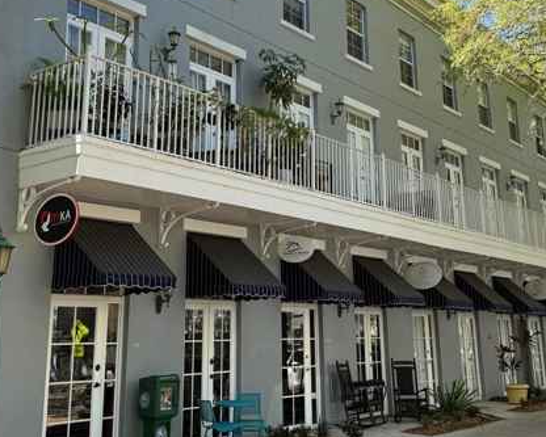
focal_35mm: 45
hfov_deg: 41.0
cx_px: 318
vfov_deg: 33.1
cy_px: 143
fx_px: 727
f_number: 1.78
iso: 80
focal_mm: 6.76
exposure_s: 1/1060
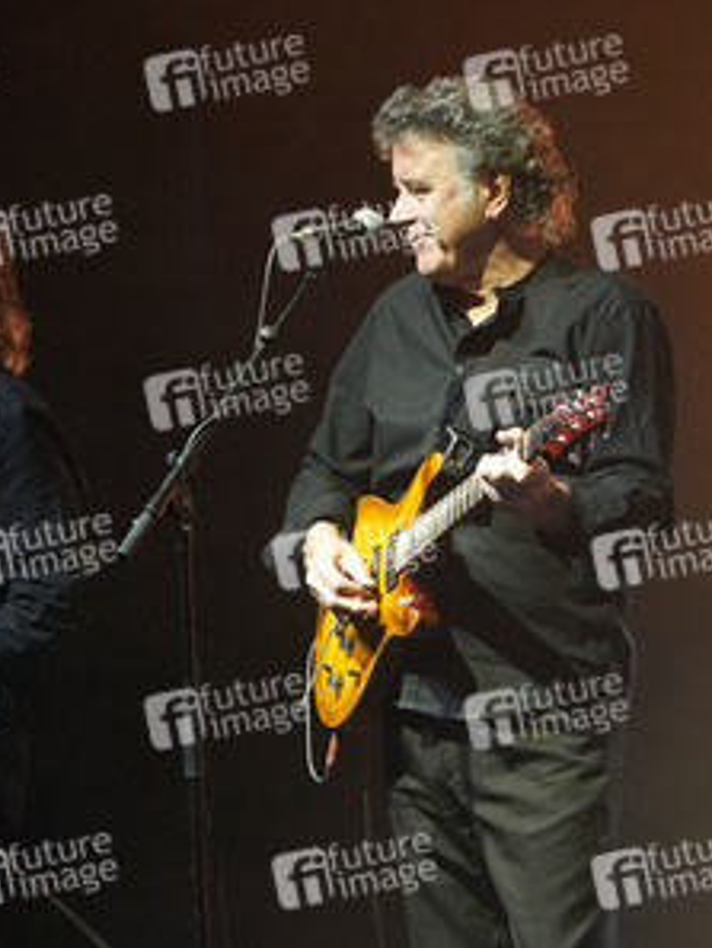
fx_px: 11263
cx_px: 270
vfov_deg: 4.8
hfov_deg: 3.6
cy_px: 472
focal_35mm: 411
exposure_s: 1/50
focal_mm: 282
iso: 3200
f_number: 7.1
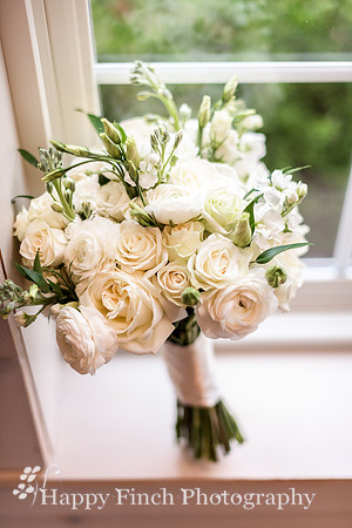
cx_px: 176
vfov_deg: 39.6
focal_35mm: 50
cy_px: 264
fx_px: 733
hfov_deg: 27.0
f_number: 1.8
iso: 400
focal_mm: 50
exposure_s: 1/250
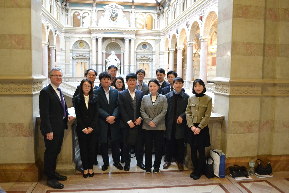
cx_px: 144
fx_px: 241
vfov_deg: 43.6
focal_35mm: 30
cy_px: 96
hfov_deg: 61.9
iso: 3200
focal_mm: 20
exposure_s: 1/13
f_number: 3.8
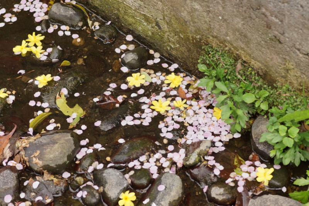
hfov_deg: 13.7
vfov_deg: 9.1
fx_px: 1287
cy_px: 103
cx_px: 154
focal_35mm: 150
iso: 1600
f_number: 5
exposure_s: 1/160
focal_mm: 100
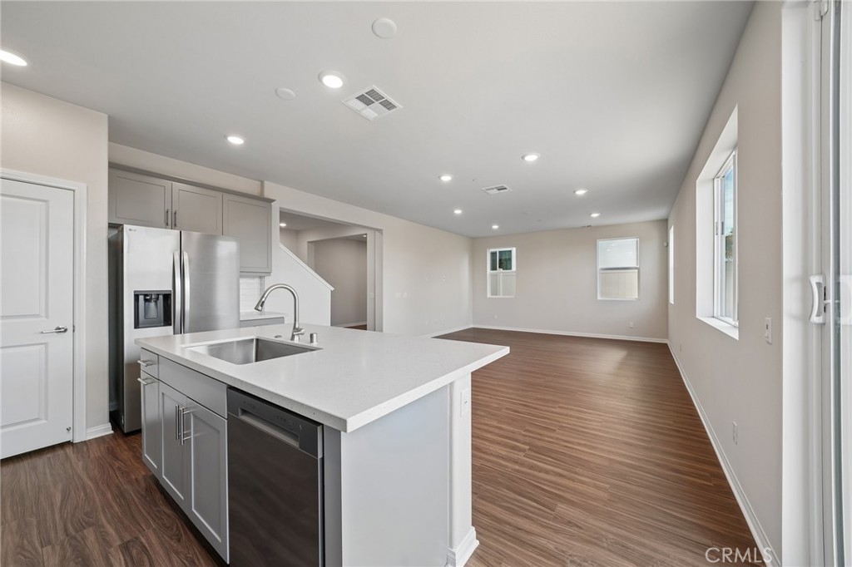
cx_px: 426
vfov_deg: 85.4
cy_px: 284
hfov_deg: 108.3
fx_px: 308
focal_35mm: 13
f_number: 8
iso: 250
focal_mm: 13
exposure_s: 1/30
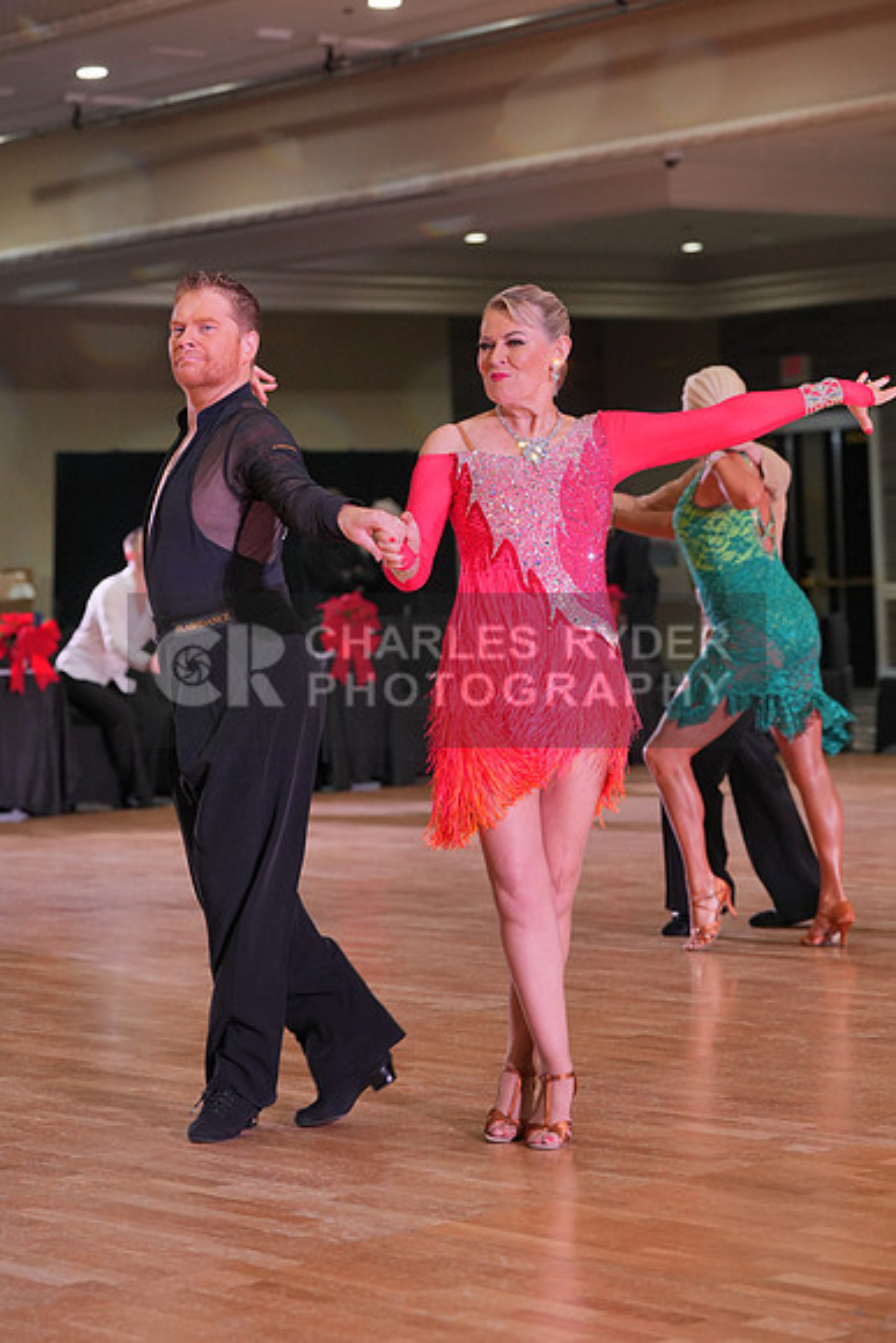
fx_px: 3395
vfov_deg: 22.4
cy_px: 672
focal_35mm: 91
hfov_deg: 15.0
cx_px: 448
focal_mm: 91
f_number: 4
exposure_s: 1/400
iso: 2000
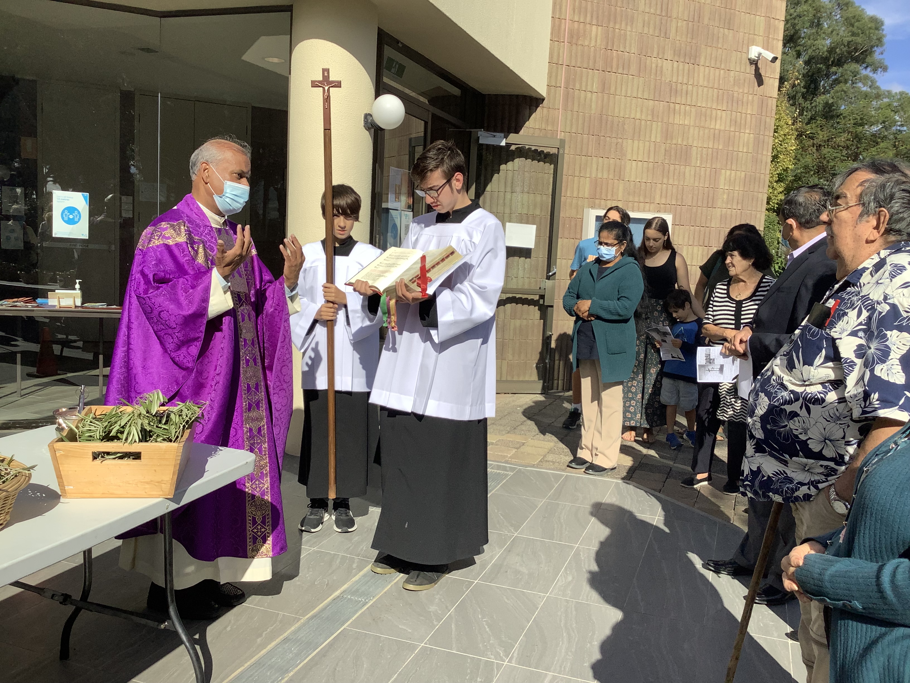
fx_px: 815
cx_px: 455
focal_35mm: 31
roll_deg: -0.3
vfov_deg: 45.4
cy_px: 342
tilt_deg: -4.1
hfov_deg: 58.4
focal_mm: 3.3
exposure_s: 1/1942
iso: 25
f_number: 2.4
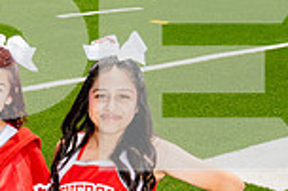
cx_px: -159
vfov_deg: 10.0
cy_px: 302
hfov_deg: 14.4
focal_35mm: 132
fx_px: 1055
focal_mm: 34
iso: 100
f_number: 8
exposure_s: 1/250
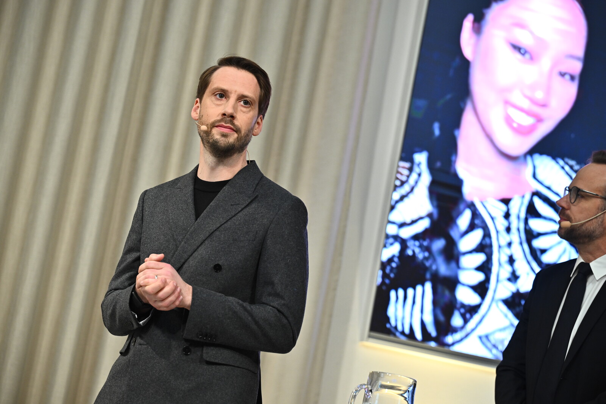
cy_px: 202
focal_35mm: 105
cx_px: 303
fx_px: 1768
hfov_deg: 19.5
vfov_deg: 13.0
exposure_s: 1/160
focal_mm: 105
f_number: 3.5
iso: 1600
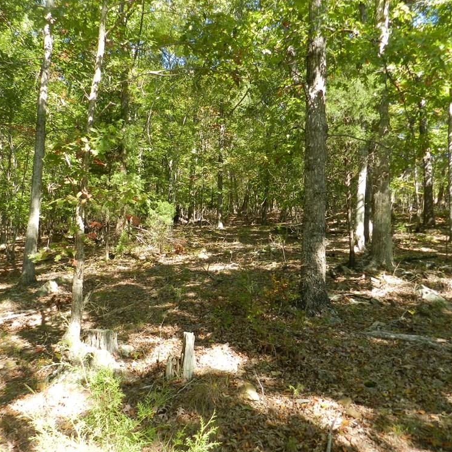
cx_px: 169
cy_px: 223
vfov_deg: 57.3
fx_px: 414
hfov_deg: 56.6
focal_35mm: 28
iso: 160
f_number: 3.4
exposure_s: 1/160
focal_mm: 4
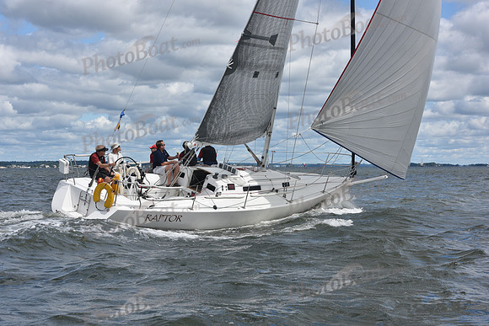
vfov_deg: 19.5
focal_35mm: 70
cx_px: 244
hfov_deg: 28.8
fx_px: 951
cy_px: 163
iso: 250
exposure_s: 1/800
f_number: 10
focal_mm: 70
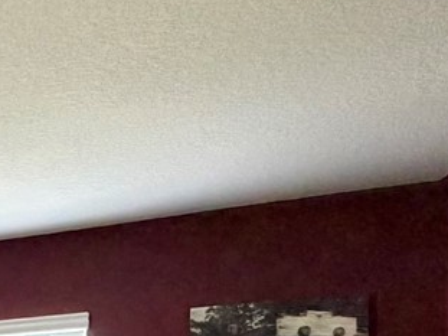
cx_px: -452
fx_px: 931
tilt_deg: +0.0
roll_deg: -0.4
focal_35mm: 72
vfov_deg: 18.3
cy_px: 498
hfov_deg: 18.1
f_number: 2.2
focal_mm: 2.22
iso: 250
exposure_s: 1/60
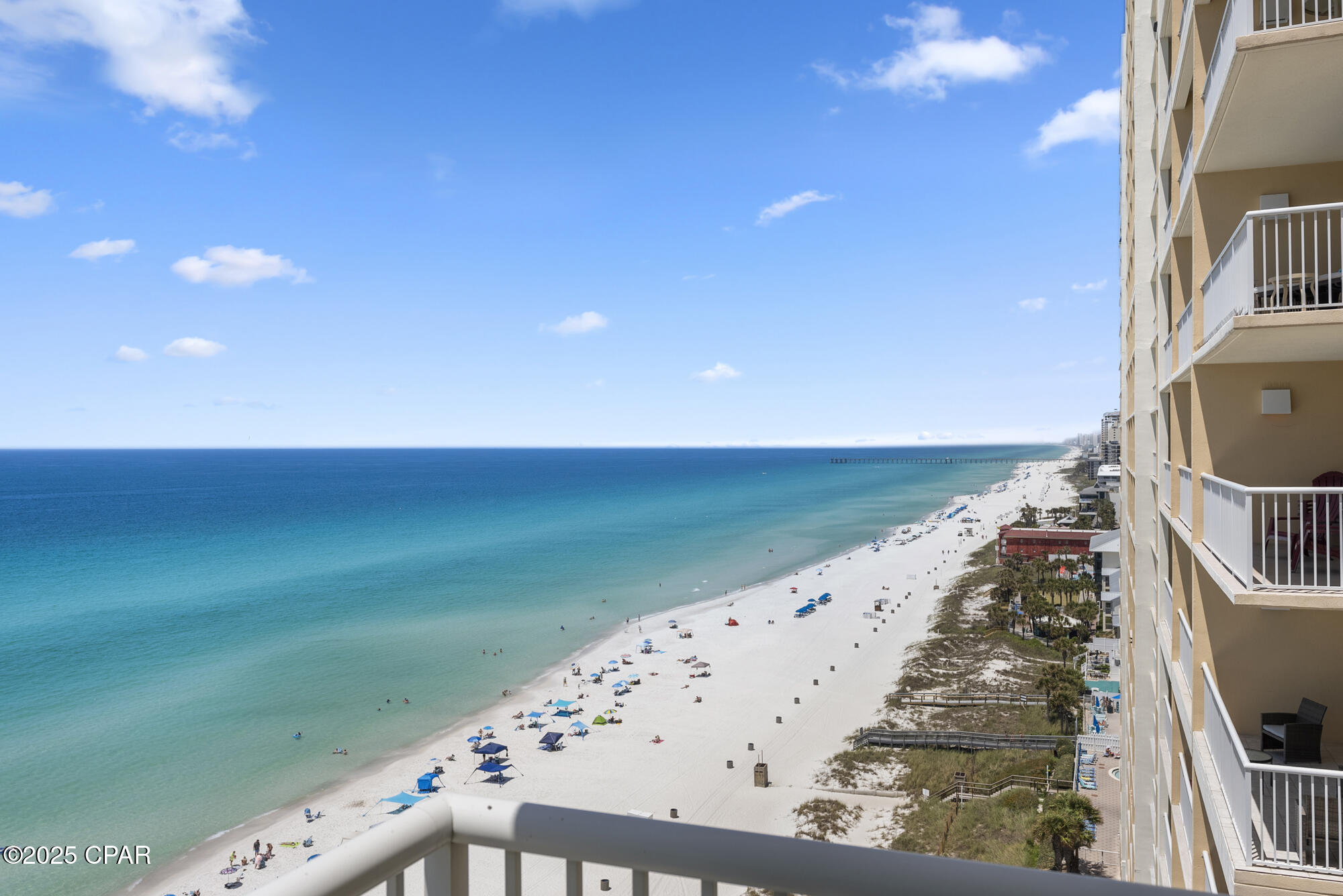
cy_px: 448
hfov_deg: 67.4
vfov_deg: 48.0
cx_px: 672
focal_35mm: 27
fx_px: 1008
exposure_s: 1/1250
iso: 320
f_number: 5.6
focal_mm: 27
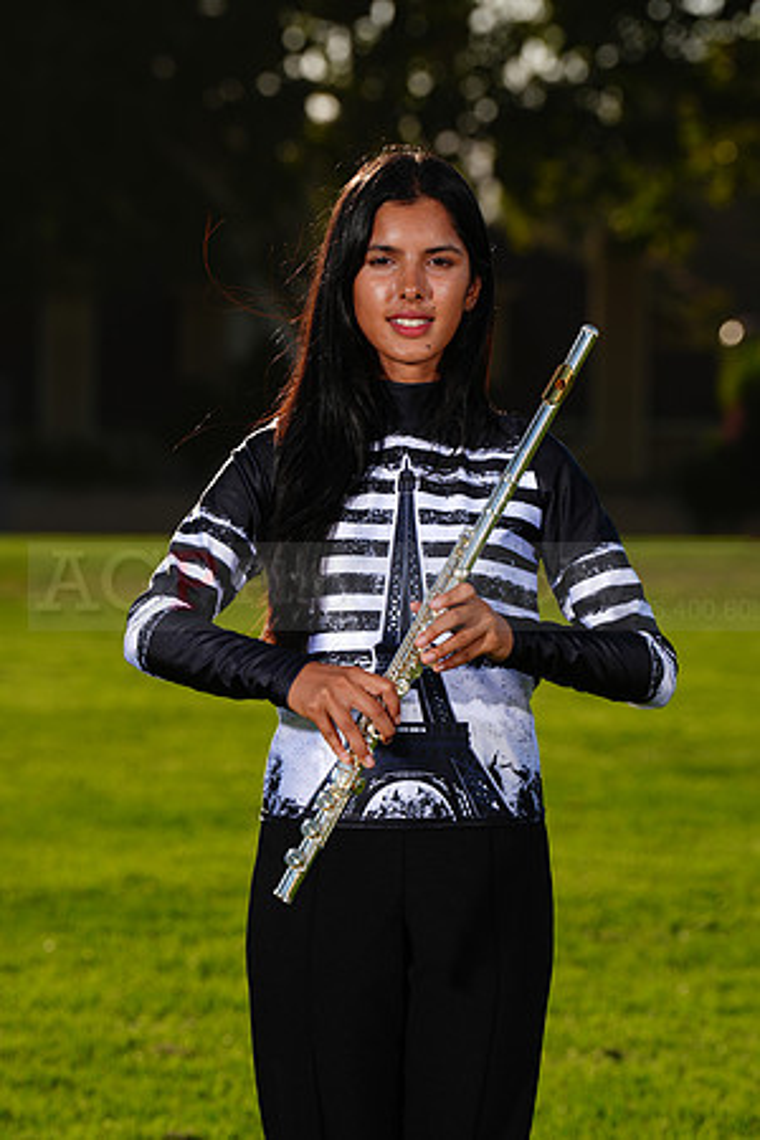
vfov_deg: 10.3
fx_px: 6333
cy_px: 570
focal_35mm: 200
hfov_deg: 6.9
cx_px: 380
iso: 125
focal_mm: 200
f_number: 7.1
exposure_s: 1/500
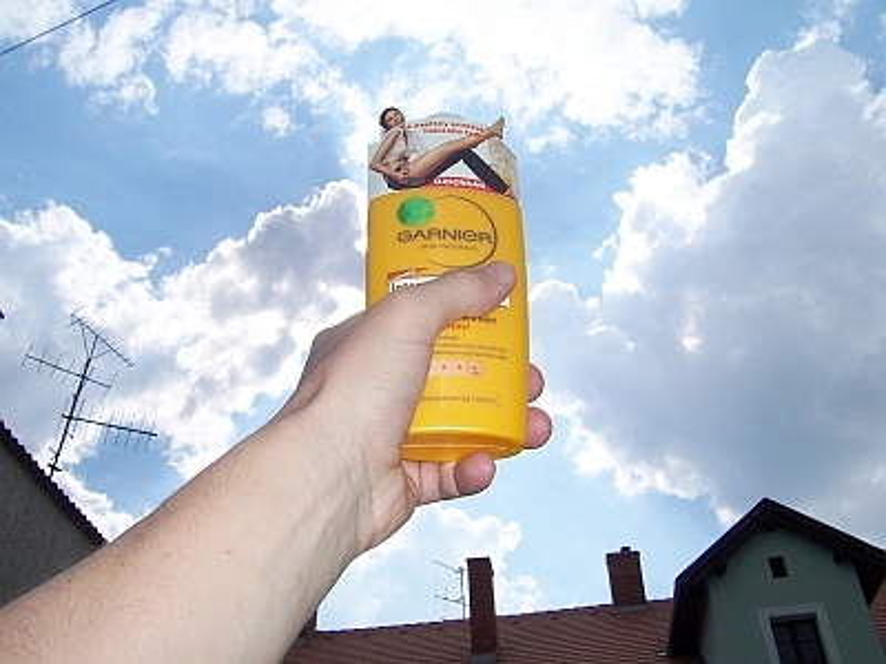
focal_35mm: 34
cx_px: 443
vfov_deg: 41.8
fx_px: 870
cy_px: 332
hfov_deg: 54.0
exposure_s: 1/1000
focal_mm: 5.6
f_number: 5.6
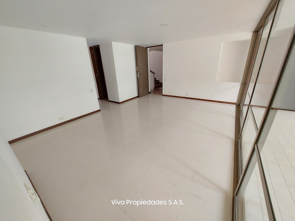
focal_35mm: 13
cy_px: 110
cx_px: 148
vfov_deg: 89.9
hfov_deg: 106.2
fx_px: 111
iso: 250
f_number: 2.2
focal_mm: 1.74
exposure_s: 1/60
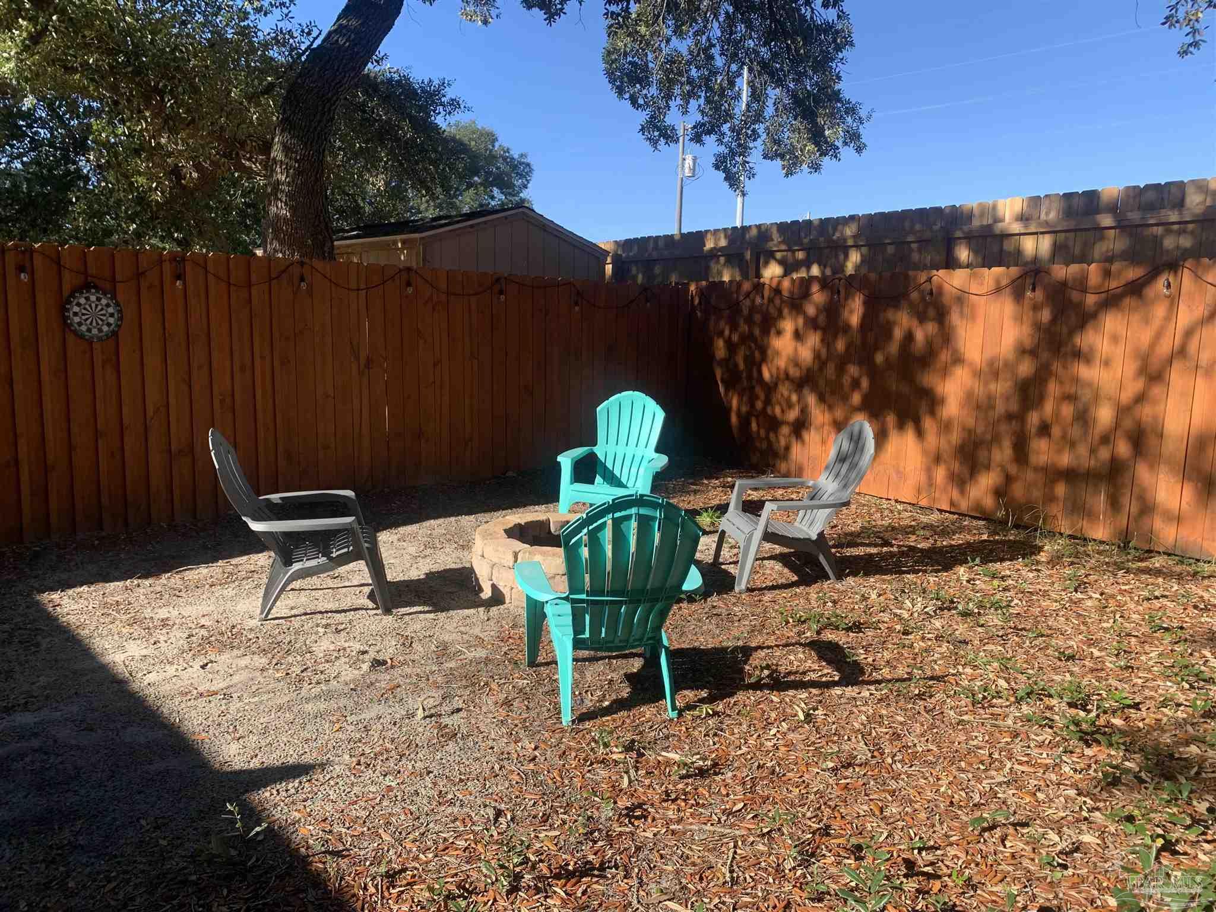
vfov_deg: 53.1
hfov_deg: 67.3
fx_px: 913
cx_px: 608
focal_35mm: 26
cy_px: 456
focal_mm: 4.25
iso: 25
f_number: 1.8
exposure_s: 1/1001
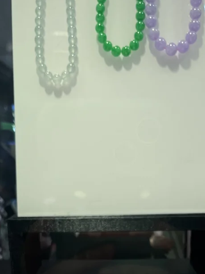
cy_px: 307
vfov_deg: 28.6
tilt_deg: -18.4
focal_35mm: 61
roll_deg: +0.6
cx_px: 100
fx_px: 482
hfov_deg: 24.0
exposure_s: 1/799
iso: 50
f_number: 1.6
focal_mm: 5.1
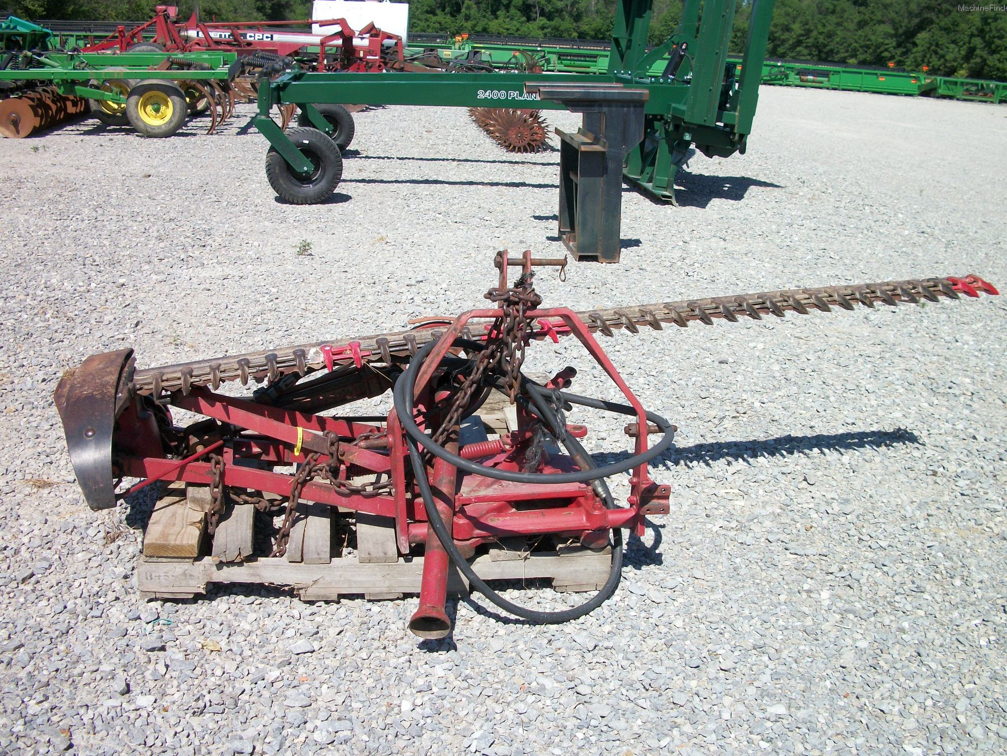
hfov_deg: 51.4
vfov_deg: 39.7
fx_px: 1047
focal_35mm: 36
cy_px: 388
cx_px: 510
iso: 80
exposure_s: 1/160
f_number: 8.8
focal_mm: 6.3
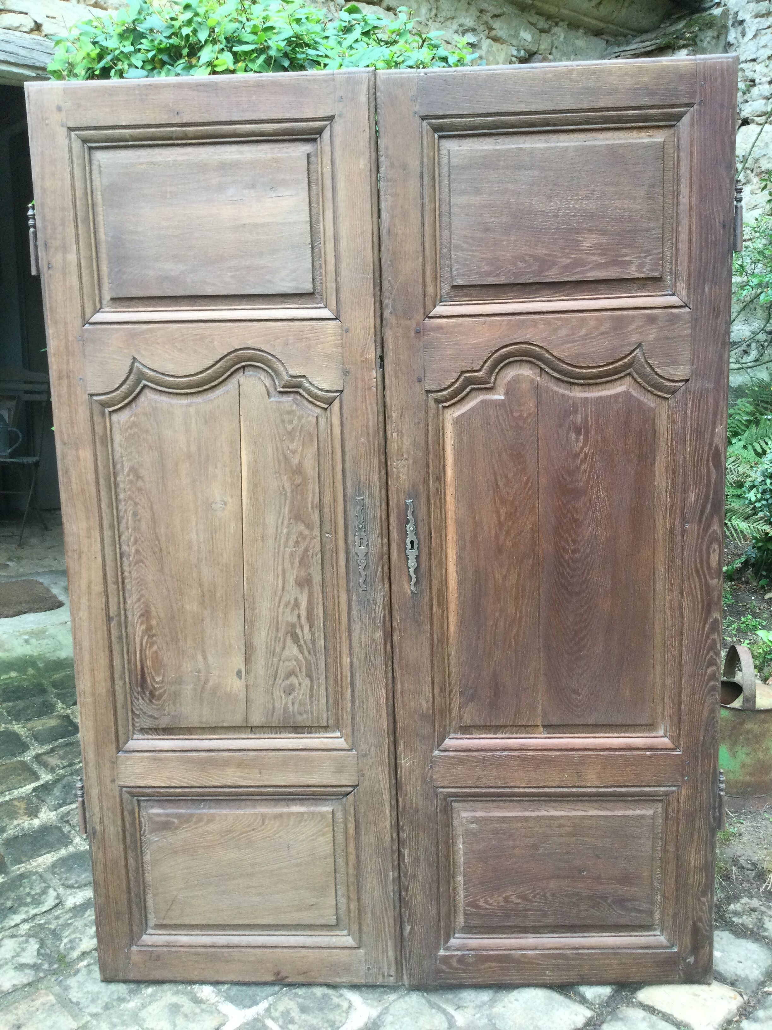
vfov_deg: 58.4
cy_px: 515
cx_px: 386
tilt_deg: -9.8
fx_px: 922
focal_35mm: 31
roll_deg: -1.1
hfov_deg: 45.4
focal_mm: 3.3
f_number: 2.4
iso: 40
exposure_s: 1/33
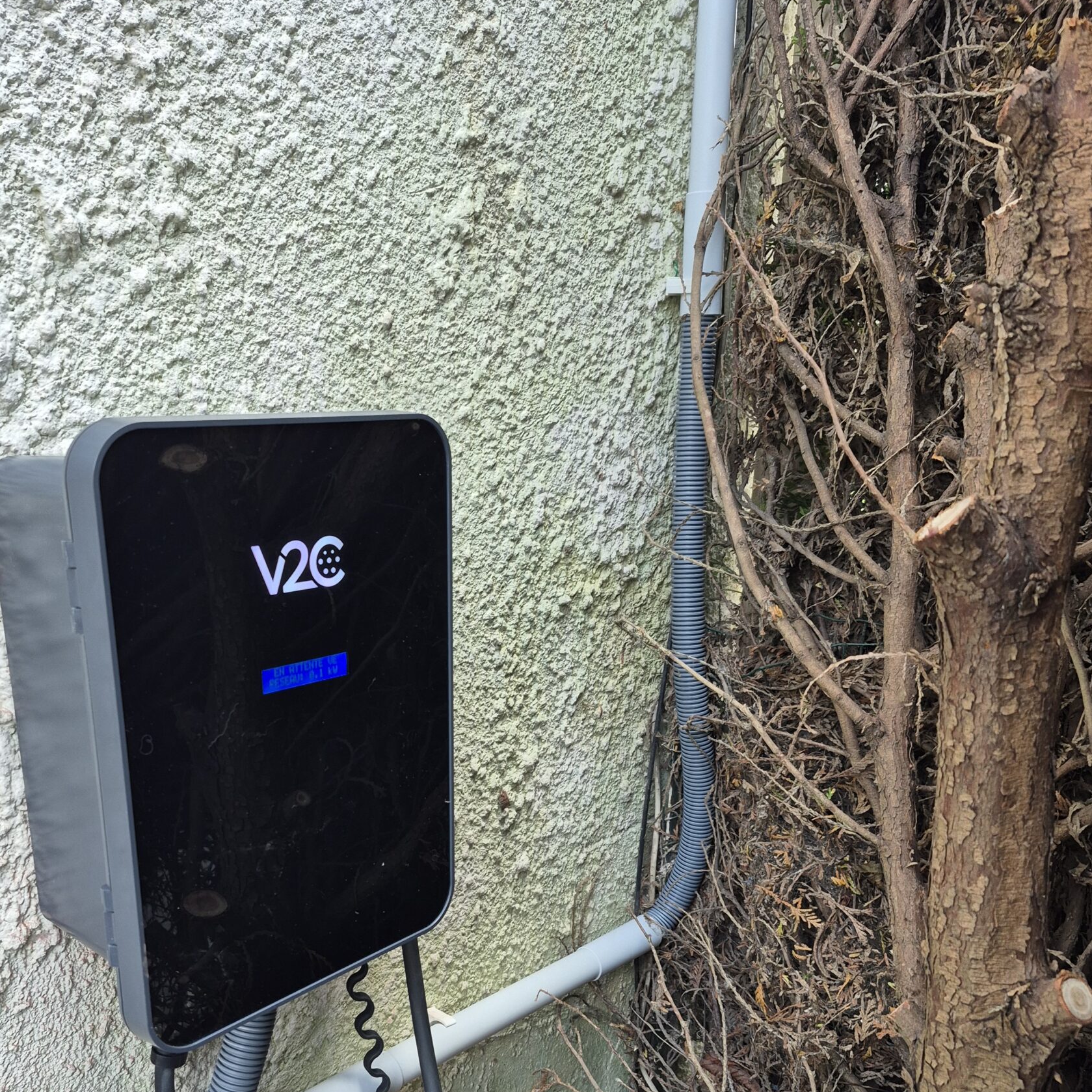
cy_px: 732
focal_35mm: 31
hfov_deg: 52.4
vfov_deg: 51.5
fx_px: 1106
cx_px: 488
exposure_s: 1/180
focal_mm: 5.4
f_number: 1.8
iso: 80
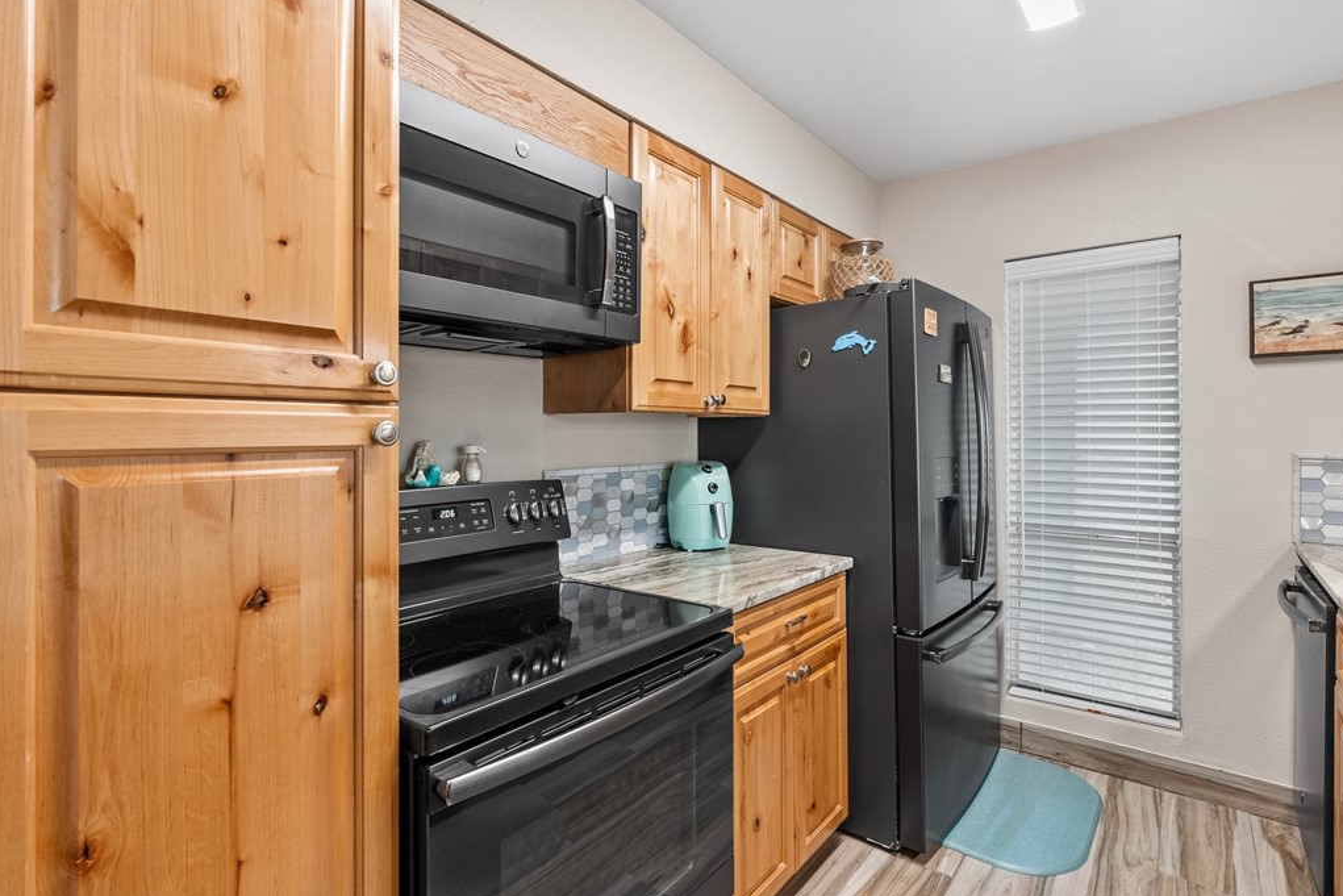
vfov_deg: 70.5
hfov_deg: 93.3
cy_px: 451
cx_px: 686
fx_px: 634
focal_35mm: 17
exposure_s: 1/5
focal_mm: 16
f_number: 8
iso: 640
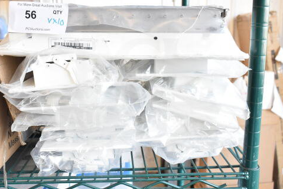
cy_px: 85
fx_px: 330
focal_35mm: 42
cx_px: 126
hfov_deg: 46.3
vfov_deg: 31.9
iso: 1600
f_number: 5.6
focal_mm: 22
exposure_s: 1/125
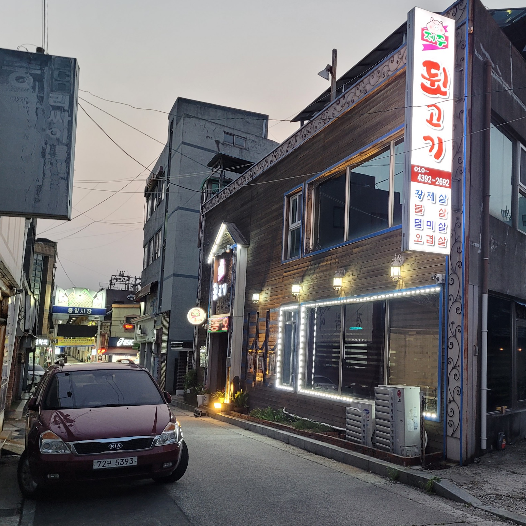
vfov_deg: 46.0
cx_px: 365
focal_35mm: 36
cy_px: 287
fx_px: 619
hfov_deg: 45.1
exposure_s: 1/39.1
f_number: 1.8
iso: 200
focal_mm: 5.4
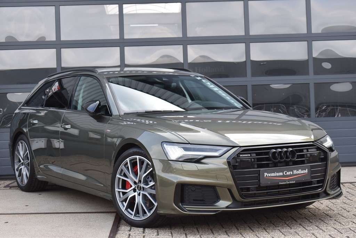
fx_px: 712
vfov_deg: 19.0
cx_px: 178
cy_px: 119
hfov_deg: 28.1
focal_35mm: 72
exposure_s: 1/250
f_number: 8
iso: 360
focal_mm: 48
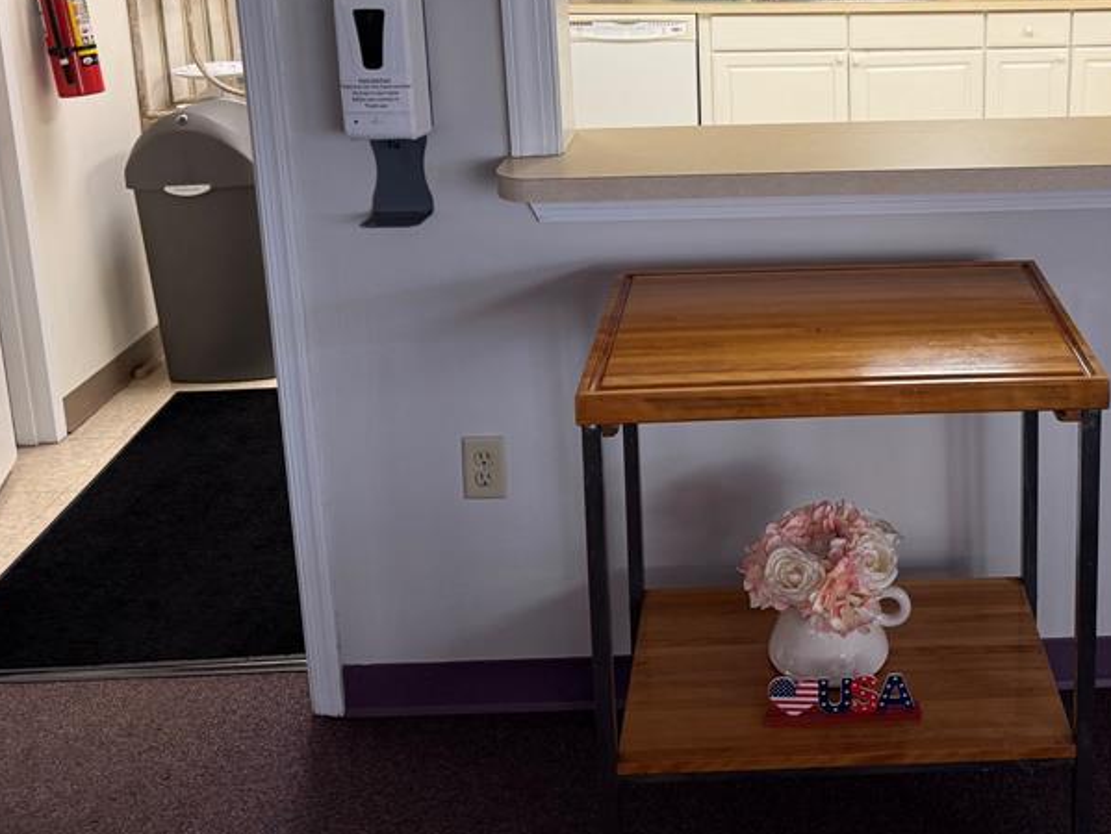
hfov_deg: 44.5
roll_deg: +1.4
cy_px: 165
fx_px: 1317
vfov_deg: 34.1
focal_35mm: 41
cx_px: 811
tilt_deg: -12.7
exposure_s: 1/120
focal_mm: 6.76
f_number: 1.78
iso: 160
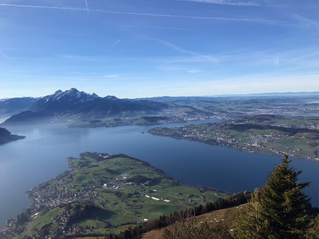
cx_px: 160
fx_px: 258
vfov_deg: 49.7
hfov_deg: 63.4
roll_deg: +2.0
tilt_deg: -3.8
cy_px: 120
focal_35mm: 28
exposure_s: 1/2660
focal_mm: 3.99
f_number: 1.8
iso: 20
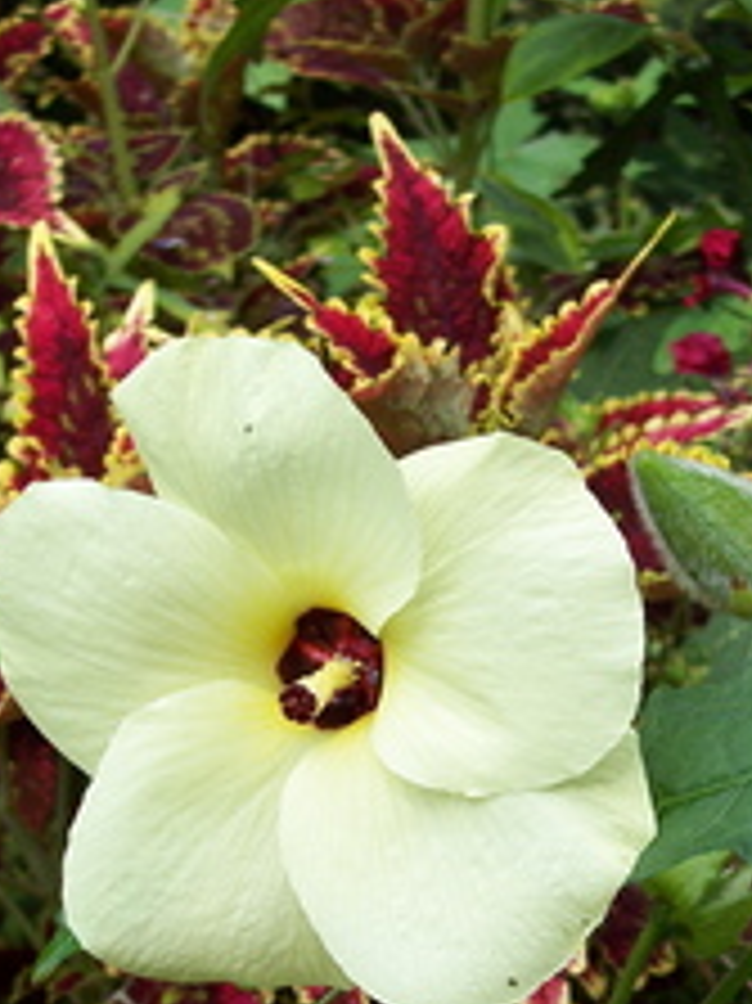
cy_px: 752
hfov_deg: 19.1
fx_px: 2232
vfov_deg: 25.1
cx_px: 392
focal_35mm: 77
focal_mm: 8
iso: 100
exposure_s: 1/500
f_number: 3.4
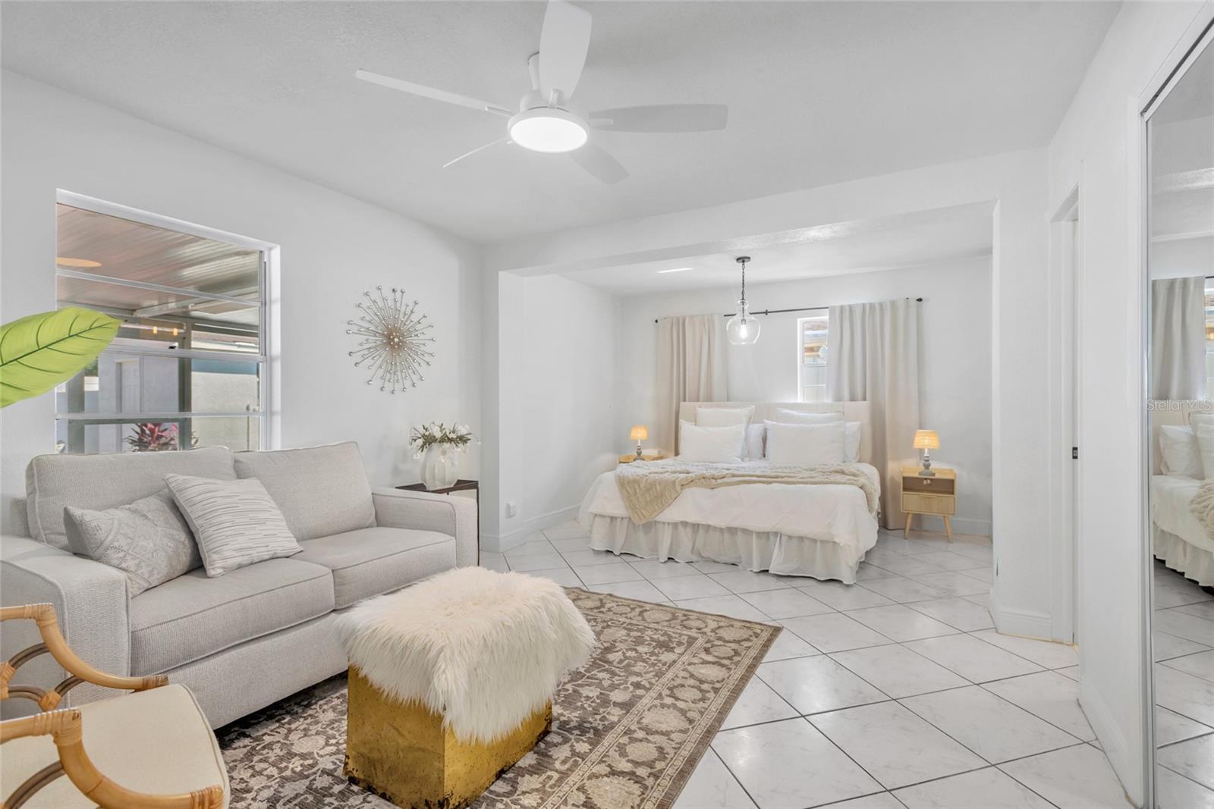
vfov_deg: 70.5
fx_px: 573
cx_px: 607
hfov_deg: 93.3
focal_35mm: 17
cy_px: 404
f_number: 6.3
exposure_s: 1/30
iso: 400
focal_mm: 17
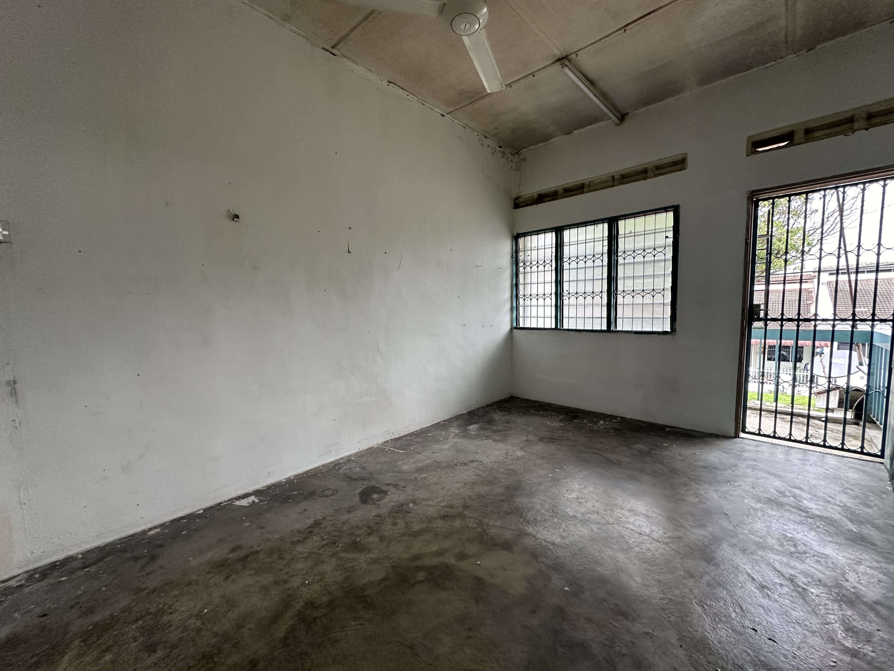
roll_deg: +0.8
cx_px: 447
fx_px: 362
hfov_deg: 102.1
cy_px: 336
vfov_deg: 85.7
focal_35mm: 14
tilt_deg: -4.0
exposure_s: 1/99
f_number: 2.2
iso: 200
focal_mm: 2.22
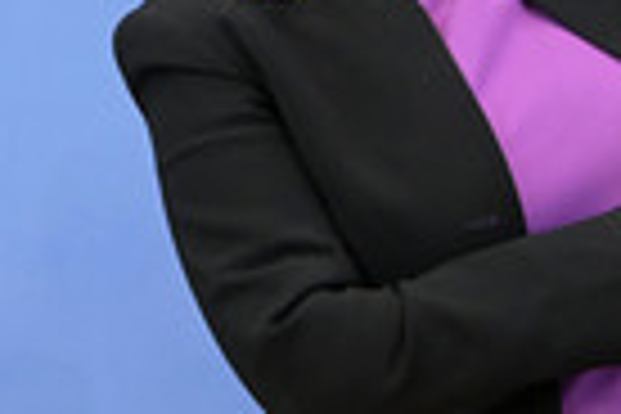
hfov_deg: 17.2
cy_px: 117
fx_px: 2035
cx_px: 101
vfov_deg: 11.6
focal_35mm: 118
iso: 4000
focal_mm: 36
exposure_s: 1/500
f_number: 5.6
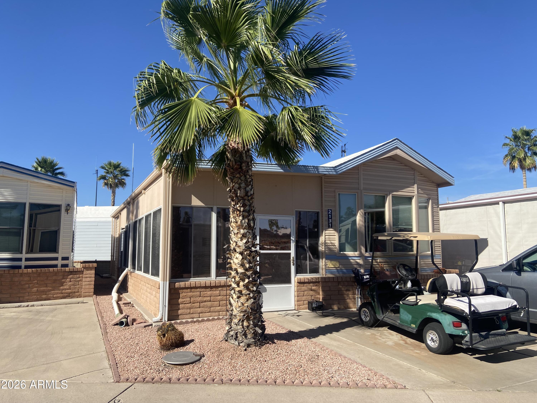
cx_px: 268
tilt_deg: +4.8
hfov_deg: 67.3
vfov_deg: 53.1
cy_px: 202
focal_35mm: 26
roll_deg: -0.9
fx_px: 403
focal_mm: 4.25
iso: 32
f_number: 1.8
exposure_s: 1/3040
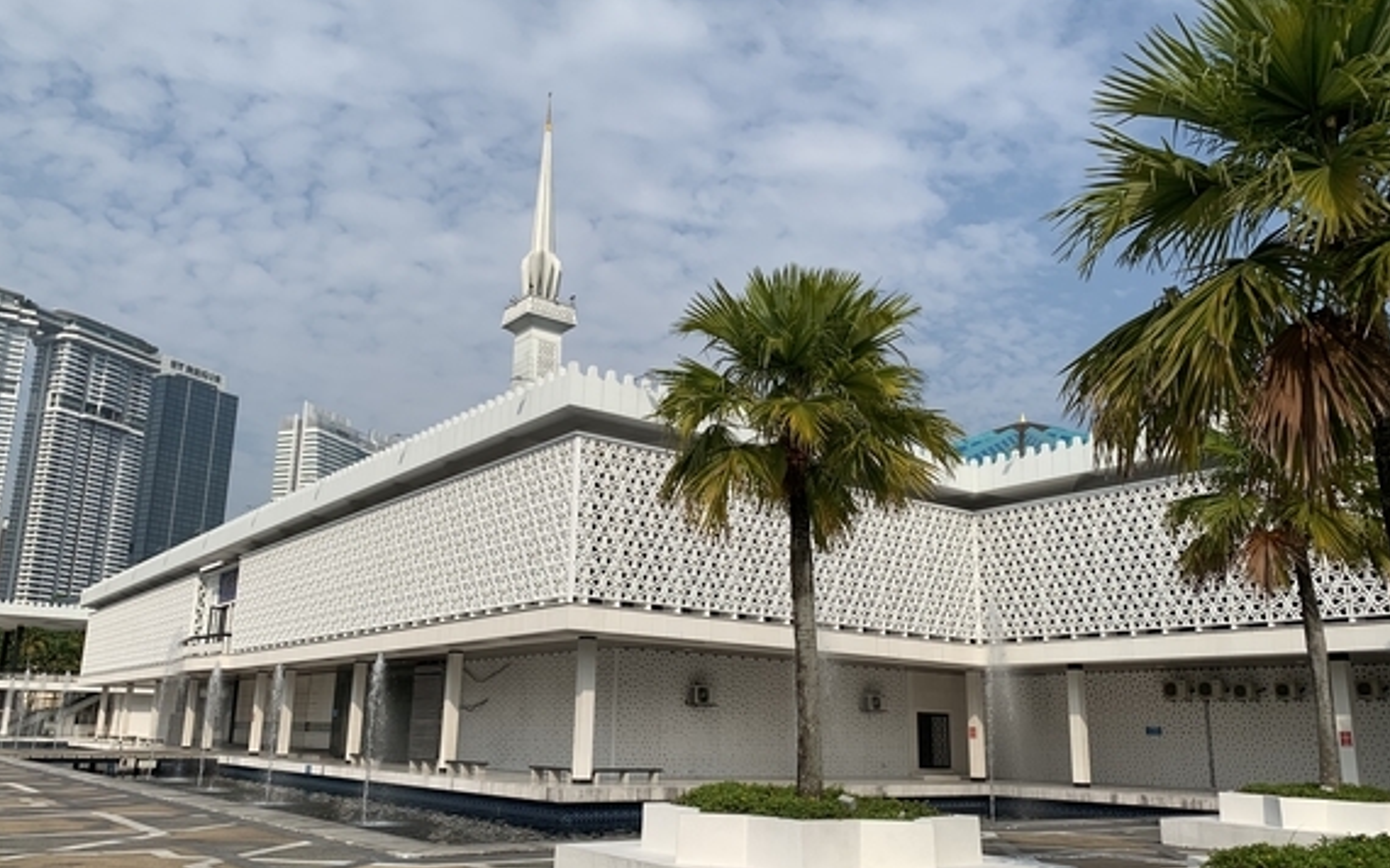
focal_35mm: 29
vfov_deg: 43.1
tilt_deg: +13.9
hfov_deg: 64.6
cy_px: 478
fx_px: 1098
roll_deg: -1.0
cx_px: 683
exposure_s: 1/4274
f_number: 1.8
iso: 25
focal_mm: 4.25
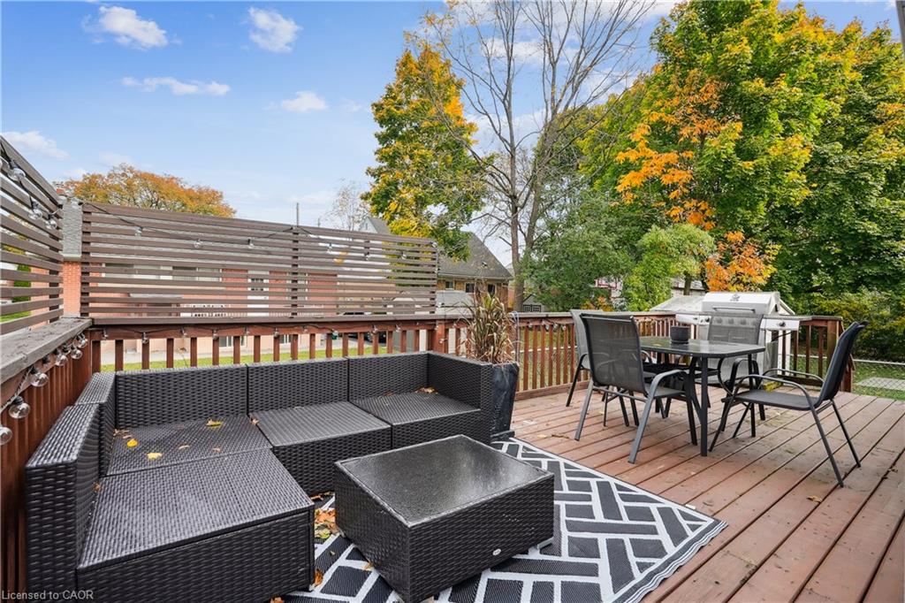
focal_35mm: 16
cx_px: 452
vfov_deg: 73.7
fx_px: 402
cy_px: 302
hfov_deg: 96.8
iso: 400
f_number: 7.1
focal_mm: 16
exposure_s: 1/40
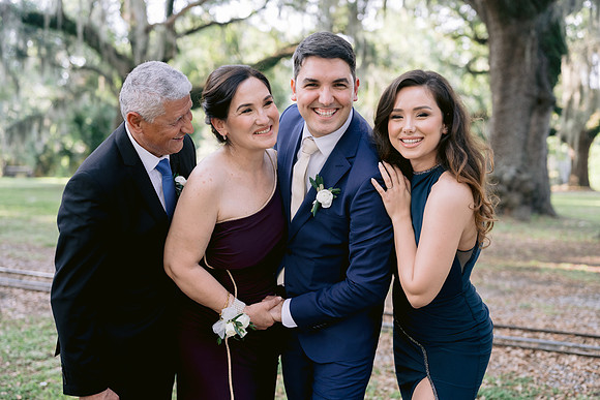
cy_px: 200
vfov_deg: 27.0
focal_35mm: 50
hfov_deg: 39.6
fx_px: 833
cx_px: 300
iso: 400
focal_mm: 50
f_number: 2.8
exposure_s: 1/320
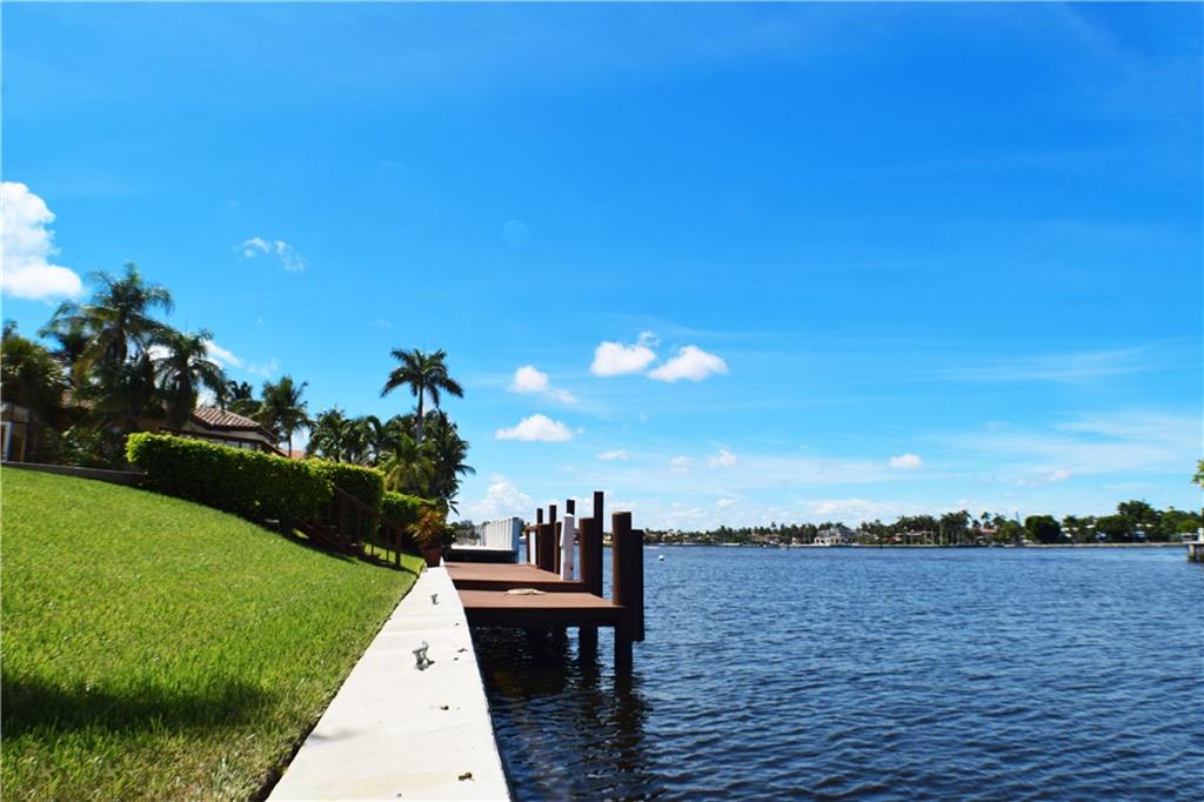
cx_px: 602
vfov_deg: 43.6
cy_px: 401
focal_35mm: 30
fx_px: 1003
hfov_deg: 61.9
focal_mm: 20
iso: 200
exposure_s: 1/500
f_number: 11
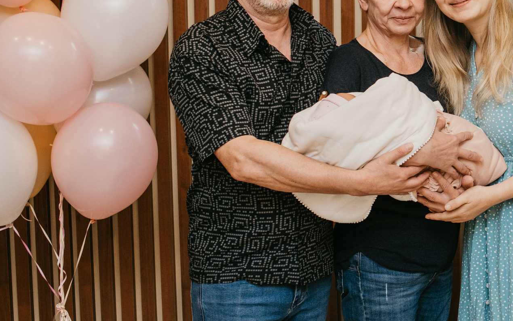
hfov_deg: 25.1
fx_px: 1077
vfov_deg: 16.9
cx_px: 548
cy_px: 86
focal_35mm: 77
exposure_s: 1/160
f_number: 4
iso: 400
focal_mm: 35
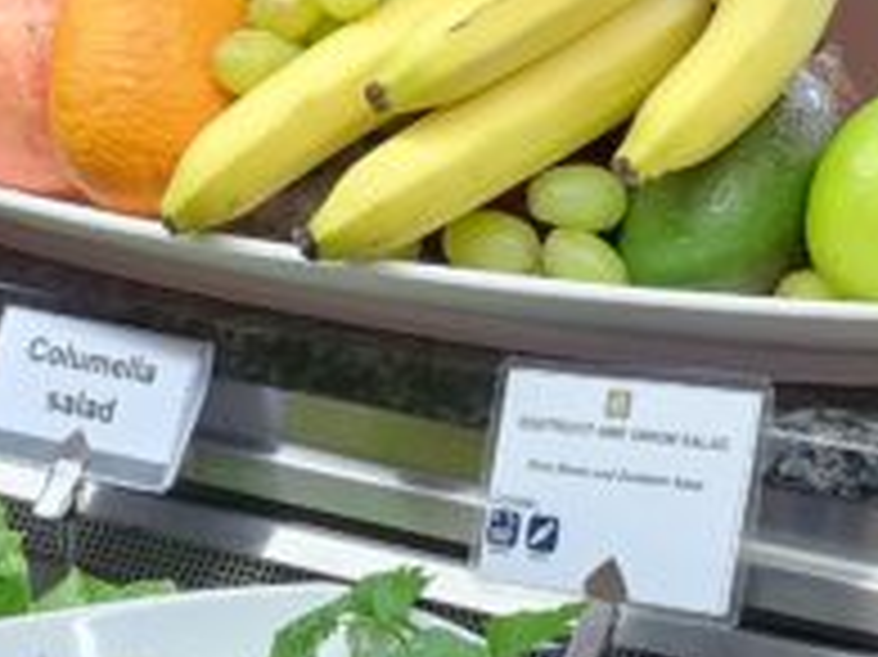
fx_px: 3194
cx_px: 43
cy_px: 963
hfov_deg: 15.4
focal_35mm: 126
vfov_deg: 11.3
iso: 125
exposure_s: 1/100
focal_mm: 6.4
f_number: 1.8
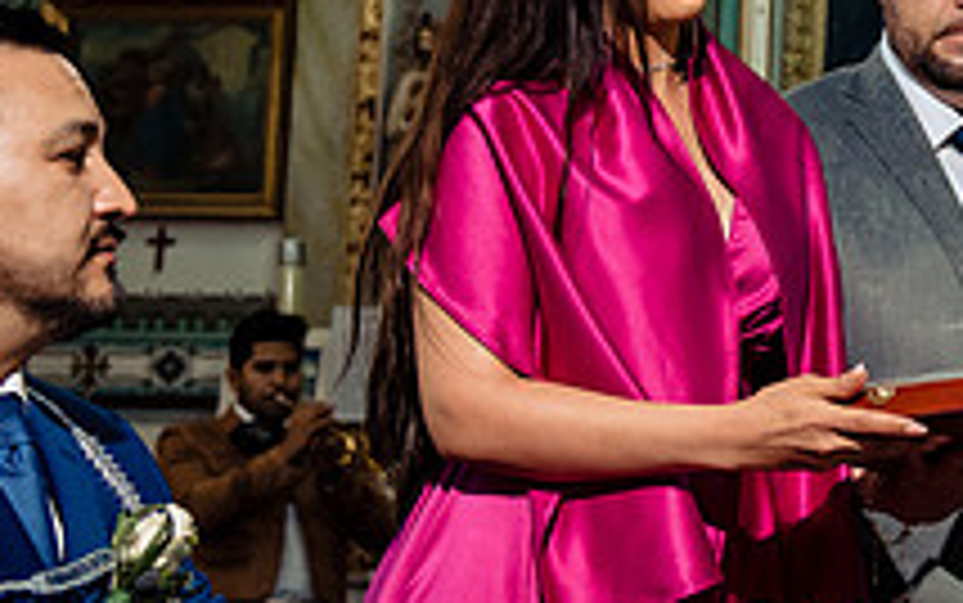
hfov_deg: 14.8
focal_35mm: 138
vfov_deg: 9.5
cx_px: 1058
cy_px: 169
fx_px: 3624
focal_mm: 50
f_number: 5
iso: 2000
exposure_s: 1/100
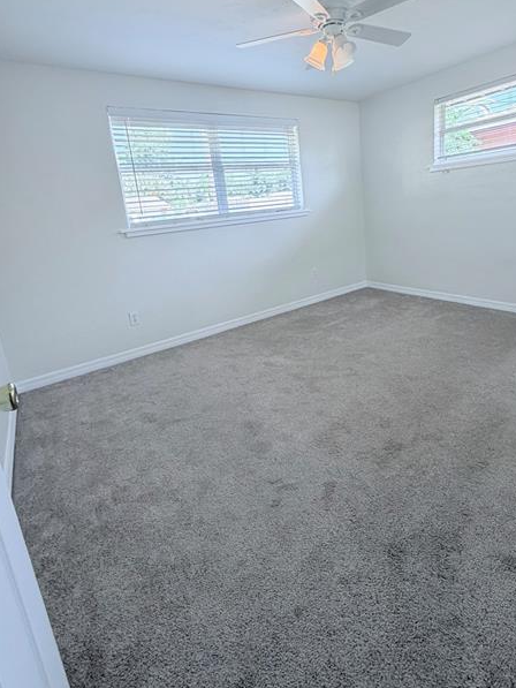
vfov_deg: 86.9
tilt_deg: -12.4
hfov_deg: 71.3
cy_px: 283
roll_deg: +4.7
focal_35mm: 18
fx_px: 358
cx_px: 291
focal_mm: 2.22
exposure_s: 1/120
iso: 125
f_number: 2.2
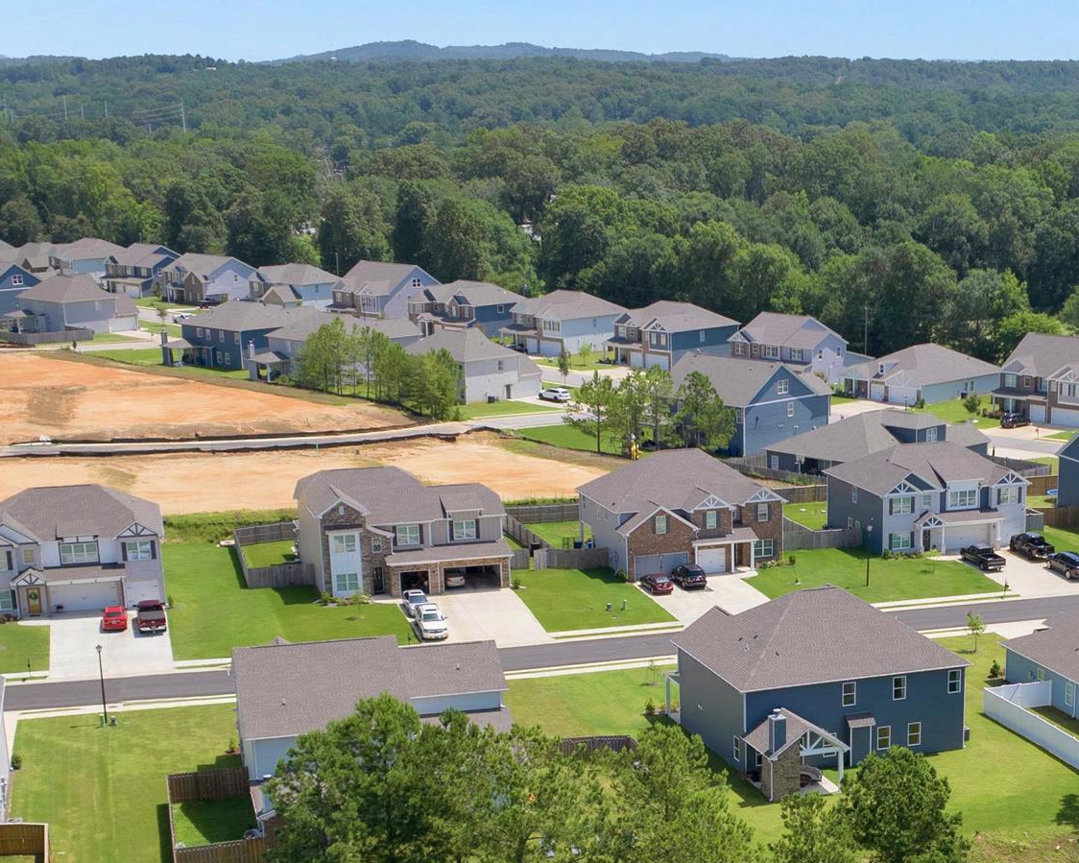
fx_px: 2044
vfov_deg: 23.2
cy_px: 777
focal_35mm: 64
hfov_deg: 29.1
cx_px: 808
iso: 190
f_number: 2.8
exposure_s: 1/2000
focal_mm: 12.29
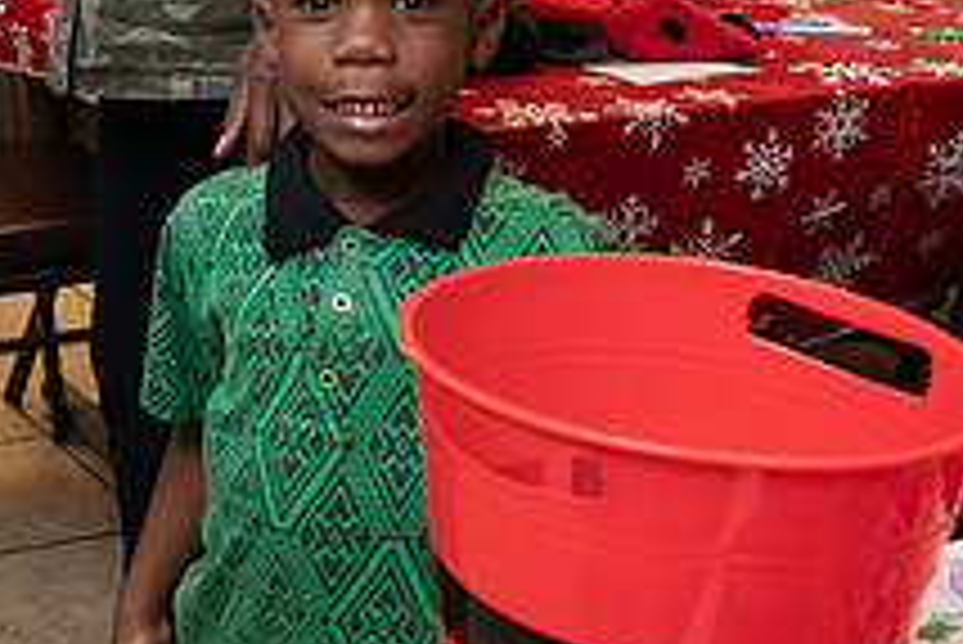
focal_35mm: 76
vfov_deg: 17.6
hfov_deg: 24.8
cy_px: 20
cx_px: -104
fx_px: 2034
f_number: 5
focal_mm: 28
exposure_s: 1/80
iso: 640
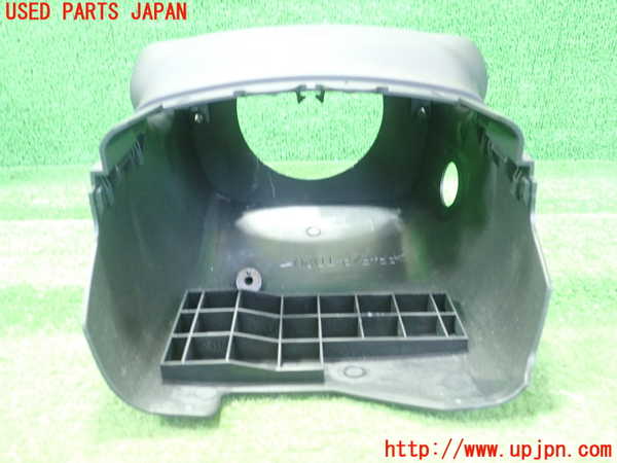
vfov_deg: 46.8
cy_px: 232
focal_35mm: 30
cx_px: 308
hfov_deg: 60.0
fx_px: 535
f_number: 2.3
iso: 800
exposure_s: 1/40
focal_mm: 5.5
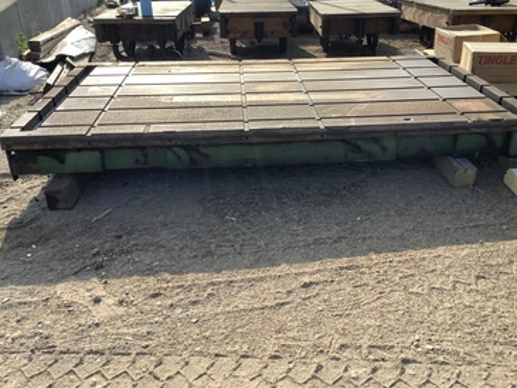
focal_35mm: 34
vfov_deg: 41.8
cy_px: 186
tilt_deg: -26.6
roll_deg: +0.8
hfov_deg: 53.9
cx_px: 280
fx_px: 508
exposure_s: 1/741
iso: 25
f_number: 2.4
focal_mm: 3.3
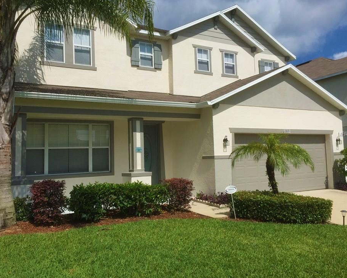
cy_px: 134
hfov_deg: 55.6
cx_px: 164
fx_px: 329
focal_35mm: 32
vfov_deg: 45.8
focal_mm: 4.15
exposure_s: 1/4950
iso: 32
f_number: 2.2
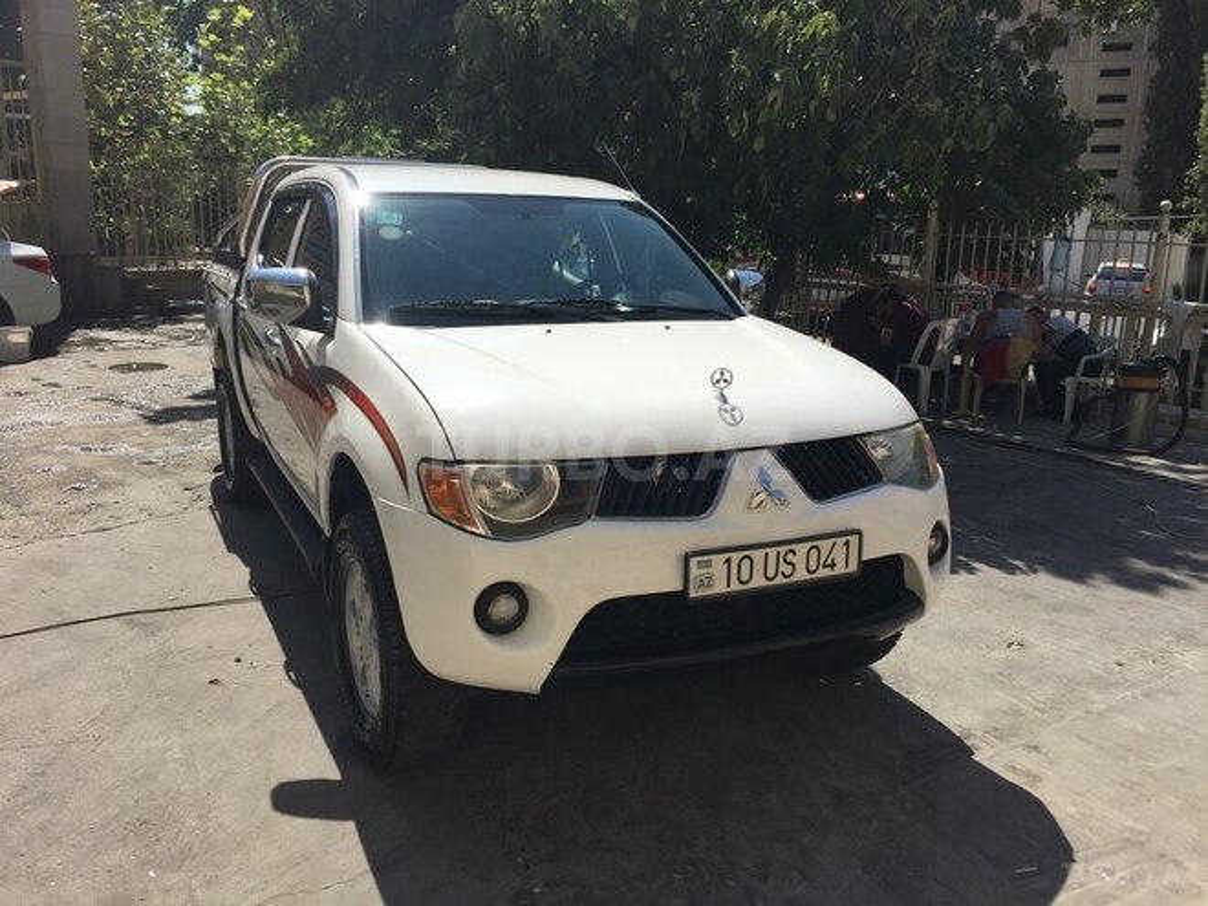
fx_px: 1012
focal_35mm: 29
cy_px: 453
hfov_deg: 61.7
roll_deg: -3.0
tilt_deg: -11.5
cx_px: 604
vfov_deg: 48.2
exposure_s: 1/2475
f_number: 2.2
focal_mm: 4.15
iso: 32
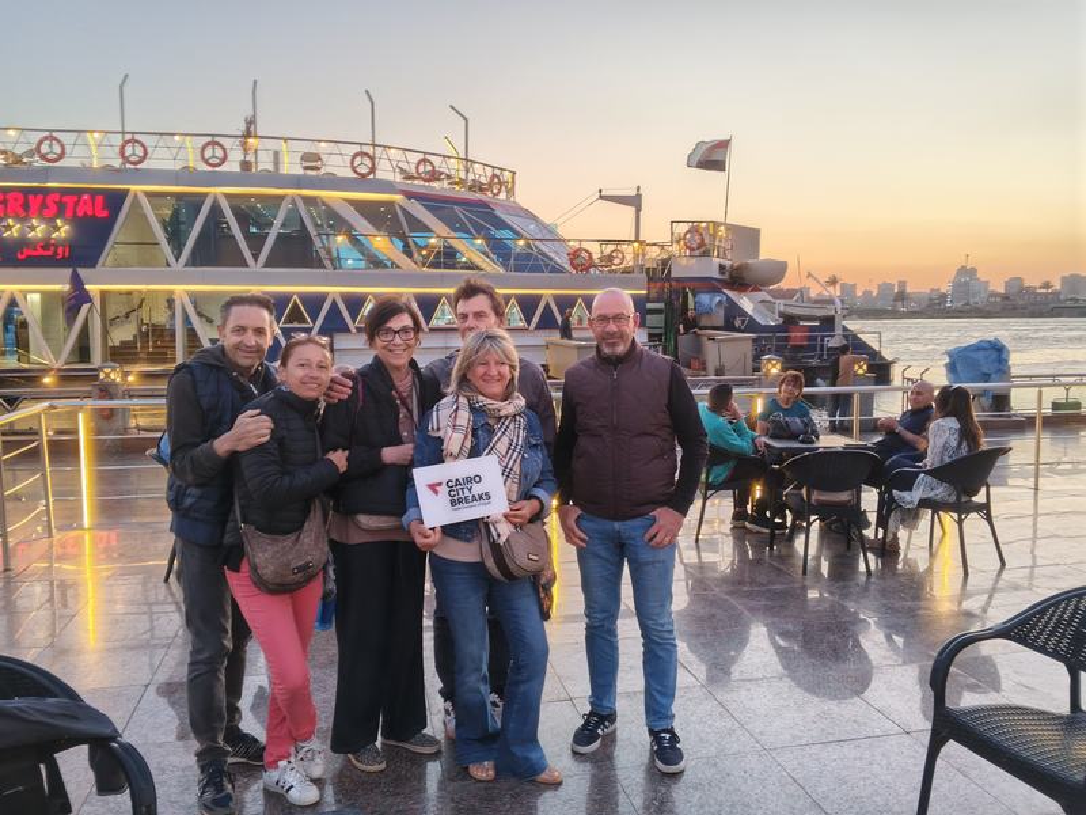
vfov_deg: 58.9
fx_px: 722
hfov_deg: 73.9
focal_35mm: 23
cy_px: 408
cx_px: 543
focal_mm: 4.11
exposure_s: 1/33.3
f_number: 1.6
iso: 1385
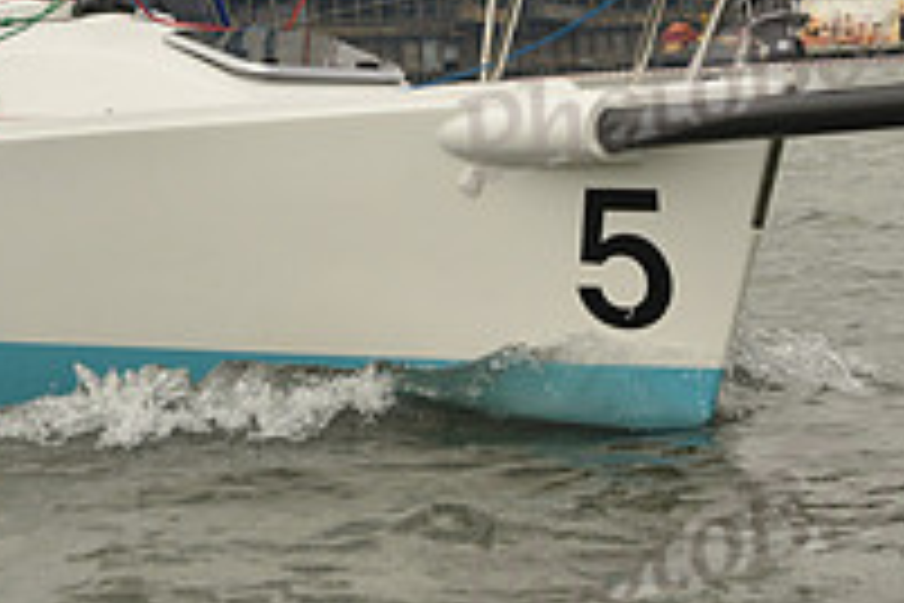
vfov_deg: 5.9
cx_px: 229
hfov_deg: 8.9
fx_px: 5800
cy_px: -101
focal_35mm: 231
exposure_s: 1/1600
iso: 320
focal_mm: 80
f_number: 6.3
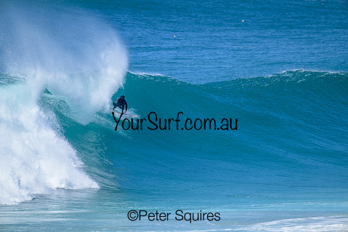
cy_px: 116
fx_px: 5414
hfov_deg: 3.7
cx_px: 174
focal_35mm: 560
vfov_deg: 2.5
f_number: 8
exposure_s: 1/1600
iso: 500
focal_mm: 560
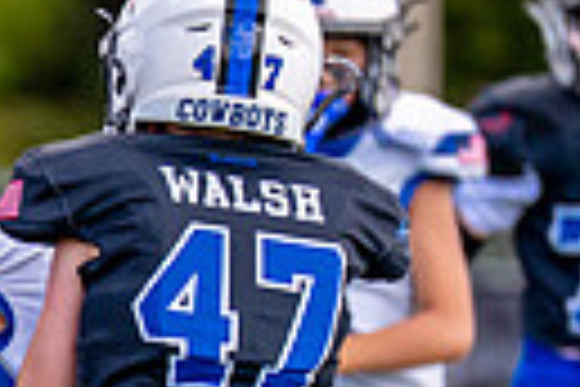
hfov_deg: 1.6
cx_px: -351
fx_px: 20975
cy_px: 486
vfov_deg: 1.1
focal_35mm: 1302
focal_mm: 200
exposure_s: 1/2500
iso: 320
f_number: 2.8
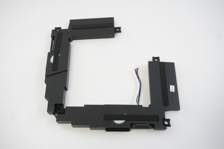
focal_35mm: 38
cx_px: 112
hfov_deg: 51.3
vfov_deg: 35.4
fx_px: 233
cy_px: 74
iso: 5000
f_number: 5.6
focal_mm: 25
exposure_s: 1/320
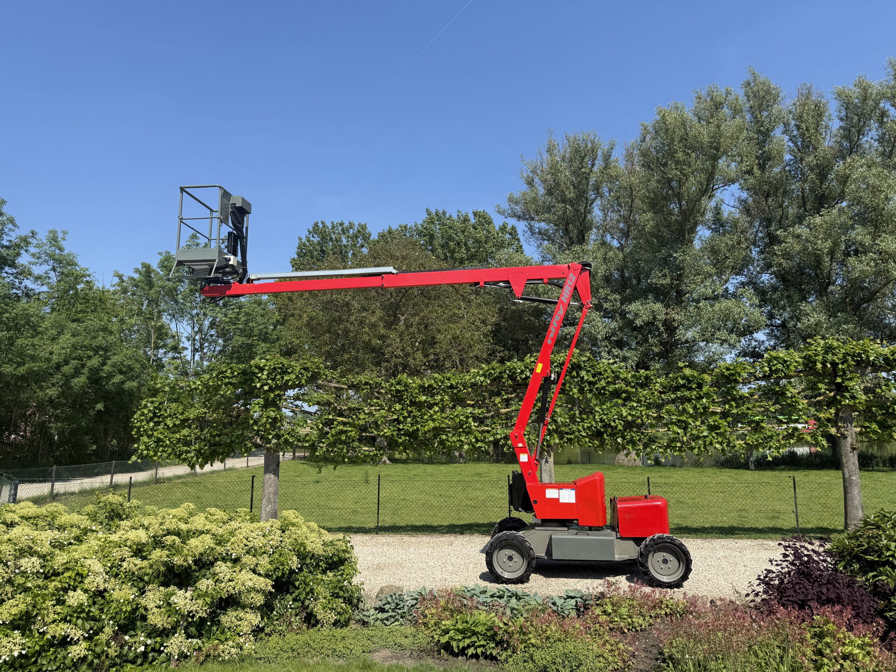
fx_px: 621
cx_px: 448
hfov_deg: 71.6
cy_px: 336
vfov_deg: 56.8
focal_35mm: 24
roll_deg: +0.8
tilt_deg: +8.2
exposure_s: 1/3584
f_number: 1.78
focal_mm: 6.76
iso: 80
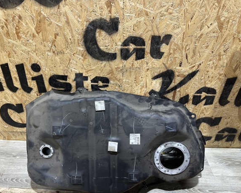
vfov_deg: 54.9
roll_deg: +2.7
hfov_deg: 65.9
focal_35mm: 26
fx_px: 185
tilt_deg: -34.2
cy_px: 99
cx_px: 111
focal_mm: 6.86
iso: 160
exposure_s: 1/50
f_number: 1.78
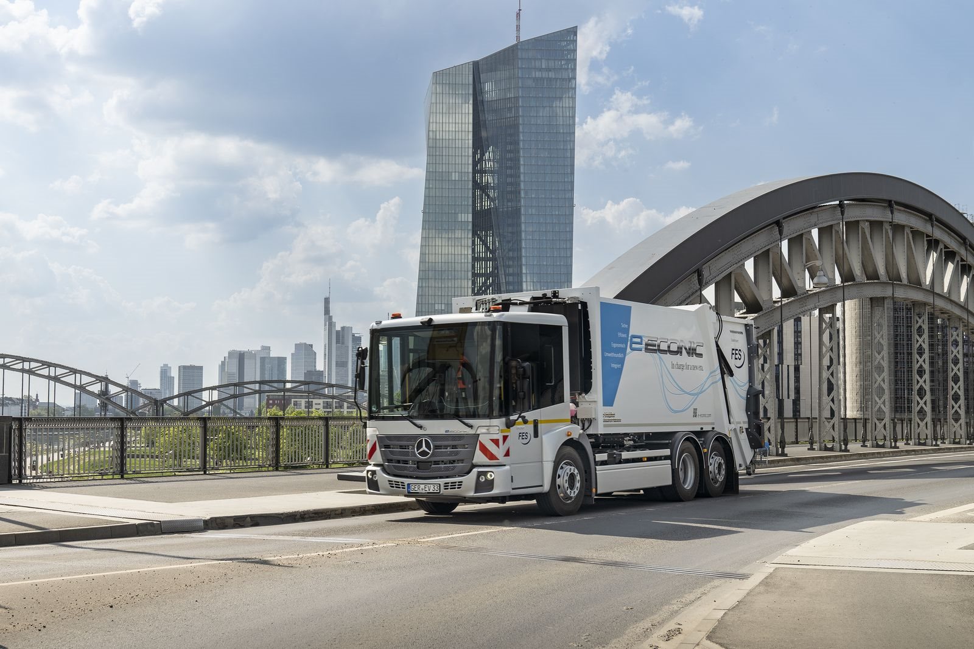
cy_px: 324
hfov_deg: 51.9
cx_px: 487
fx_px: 1001
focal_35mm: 37
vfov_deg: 35.9
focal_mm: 37
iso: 100
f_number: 5.6
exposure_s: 1/200
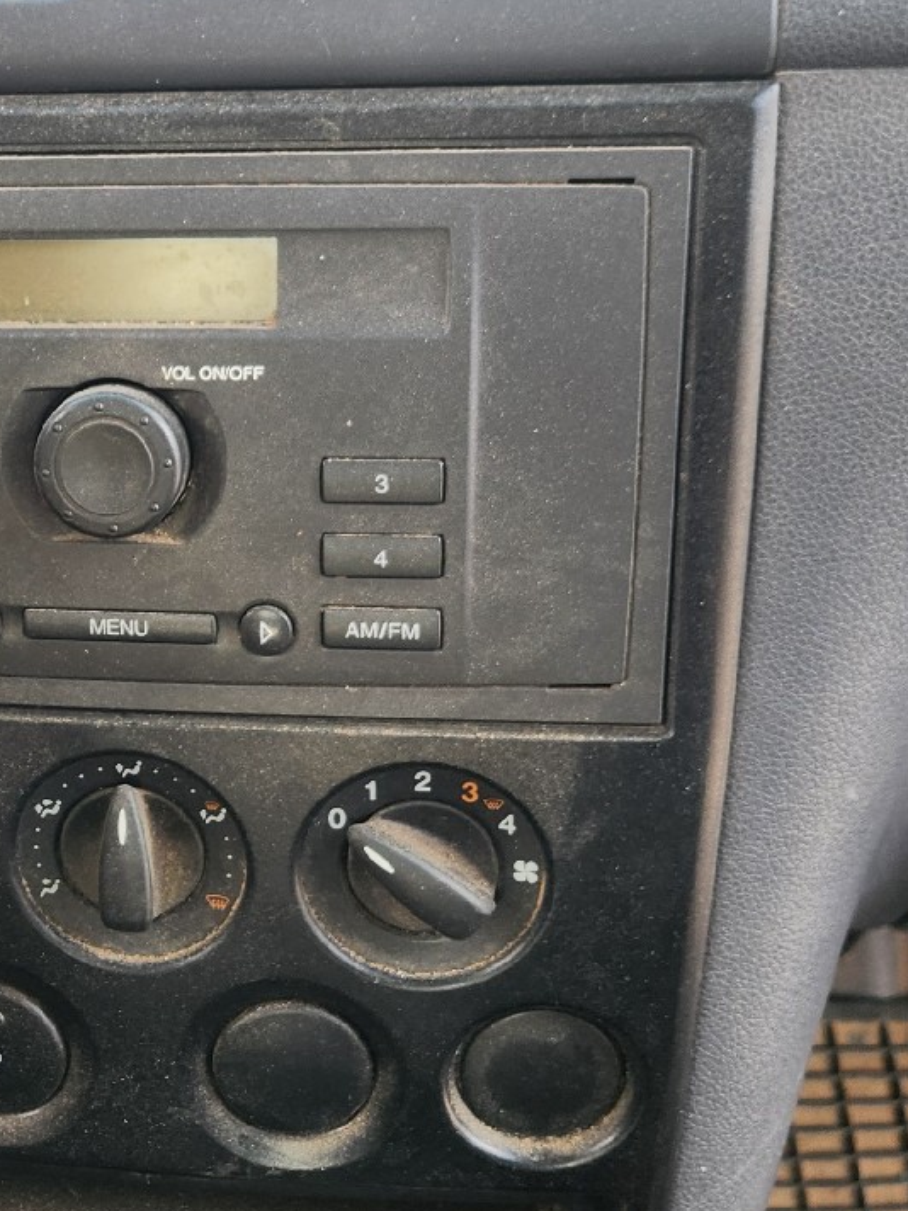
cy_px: 636
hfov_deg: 22.9
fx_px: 2168
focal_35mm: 62
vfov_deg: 31.2
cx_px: 43
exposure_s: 1/182
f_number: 1.8
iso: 64
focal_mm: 5.4
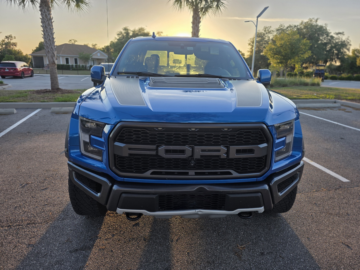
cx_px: 180
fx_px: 239
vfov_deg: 58.9
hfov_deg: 73.9
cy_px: 135
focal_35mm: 23
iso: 80
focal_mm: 6.3
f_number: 1.7
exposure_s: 1/1325
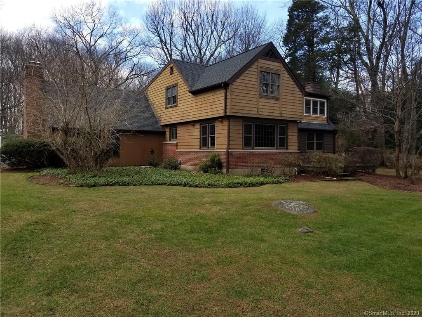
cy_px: 158
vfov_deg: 53.1
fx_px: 317
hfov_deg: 67.3
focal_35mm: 26
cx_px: 211
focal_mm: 4.25
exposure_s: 1/640
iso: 50
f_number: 1.7
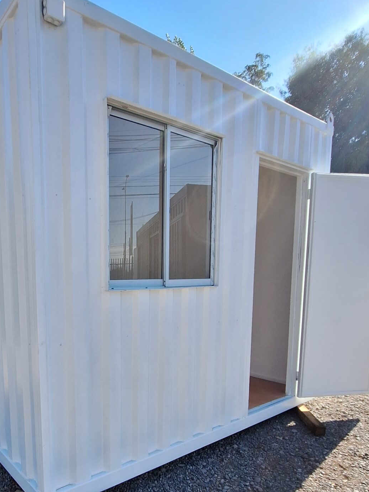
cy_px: 322
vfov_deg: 69.8
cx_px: 109
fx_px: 341
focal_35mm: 24
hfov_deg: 55.0
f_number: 2.2
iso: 40
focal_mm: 1.74
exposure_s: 1/1629
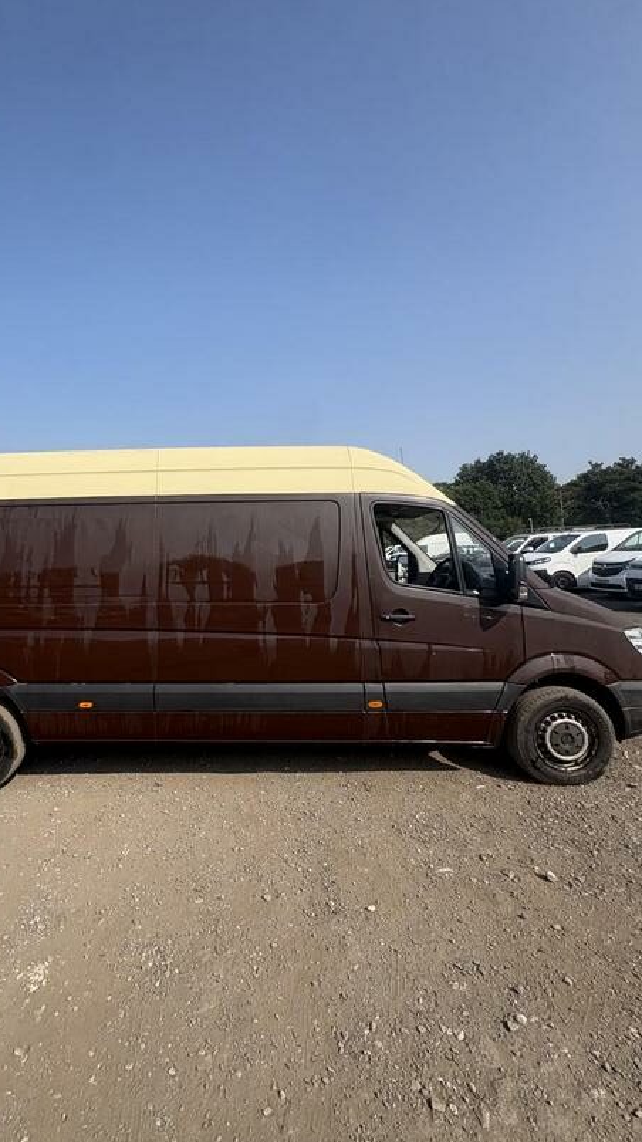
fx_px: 515
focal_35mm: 17
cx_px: 210
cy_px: 518
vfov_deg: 95.7
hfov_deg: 62.2
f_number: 2.2
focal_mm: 2.22
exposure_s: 1/1880
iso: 40
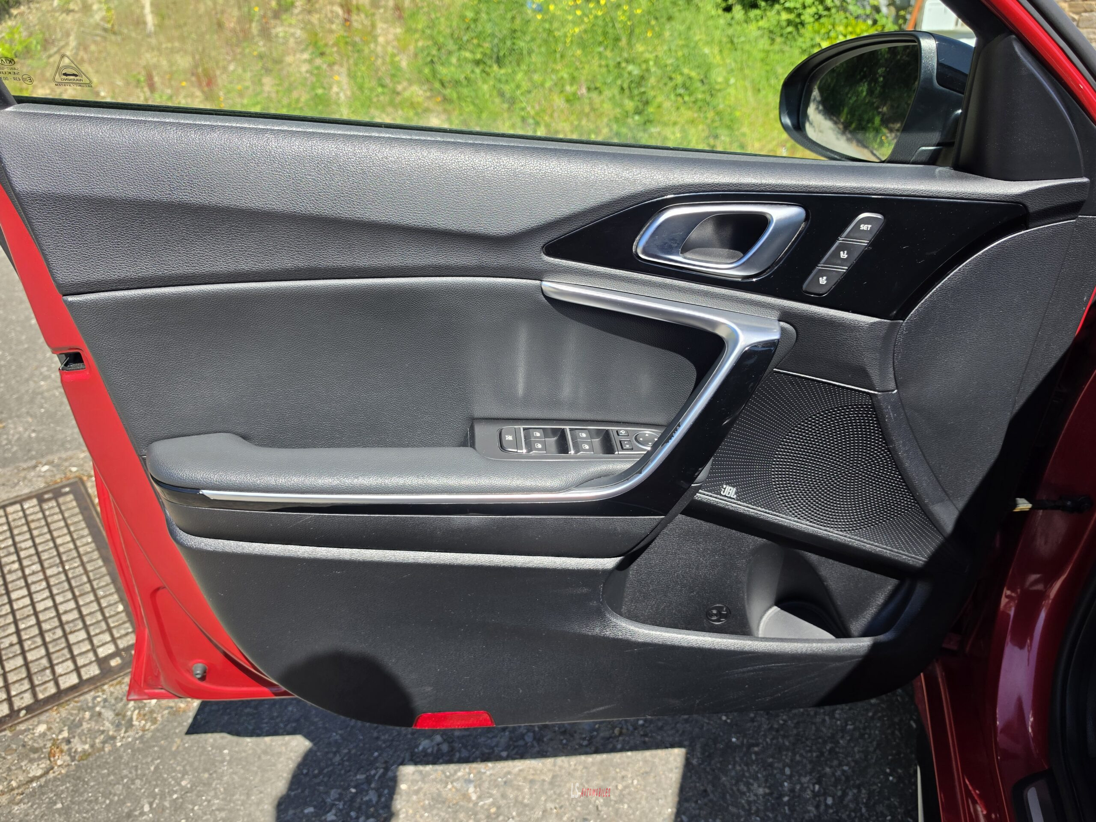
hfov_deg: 73.9
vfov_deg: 58.9
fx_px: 728
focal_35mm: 23
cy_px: 411
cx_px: 548
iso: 64
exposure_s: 1/2163
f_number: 1.4
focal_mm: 6.5
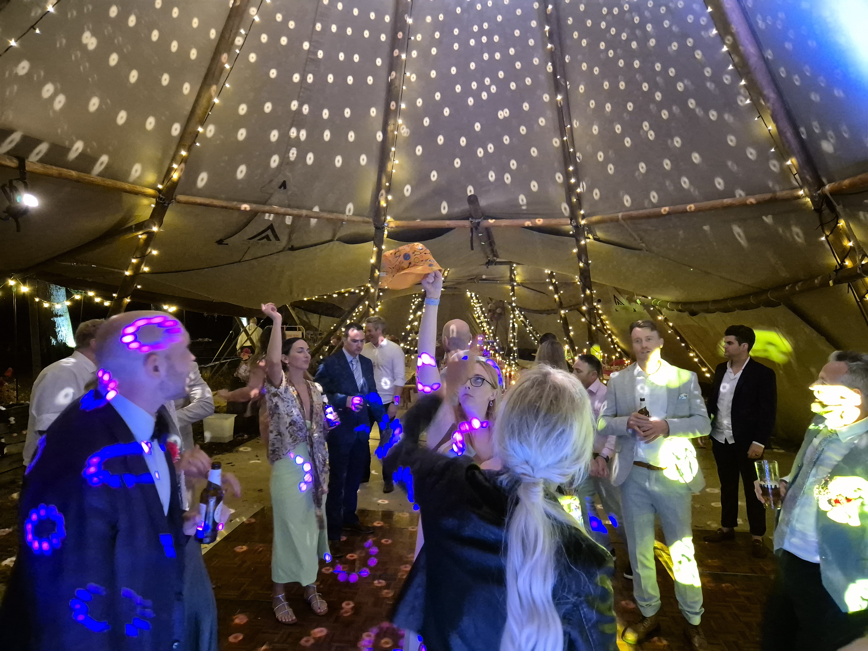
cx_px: 434
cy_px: 326
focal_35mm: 23
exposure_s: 1/50
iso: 1250
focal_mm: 5.4
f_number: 1.8
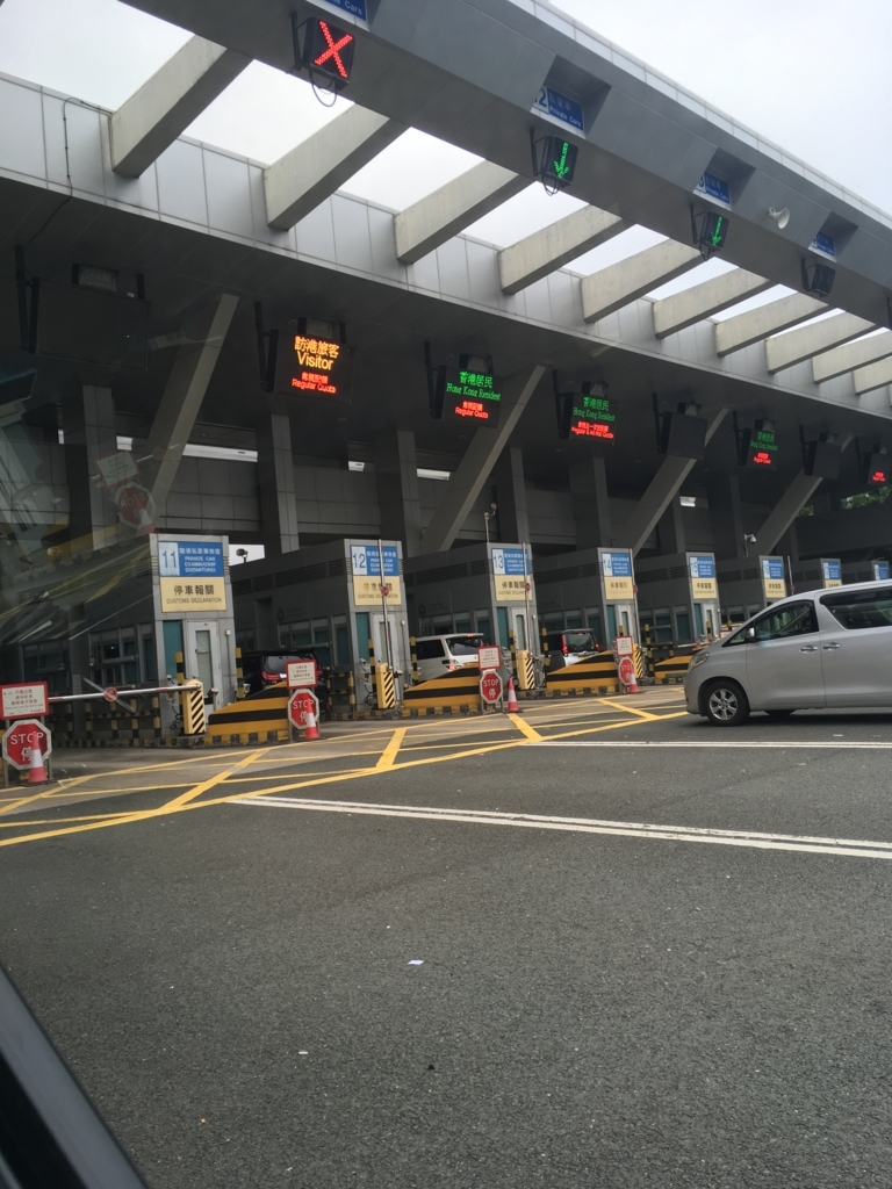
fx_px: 996
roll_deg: +3.9
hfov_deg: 48.2
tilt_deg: +4.2
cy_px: 594
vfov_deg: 61.7
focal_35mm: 29
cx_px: 446
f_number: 2.2
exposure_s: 1/100
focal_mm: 4.15
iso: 32
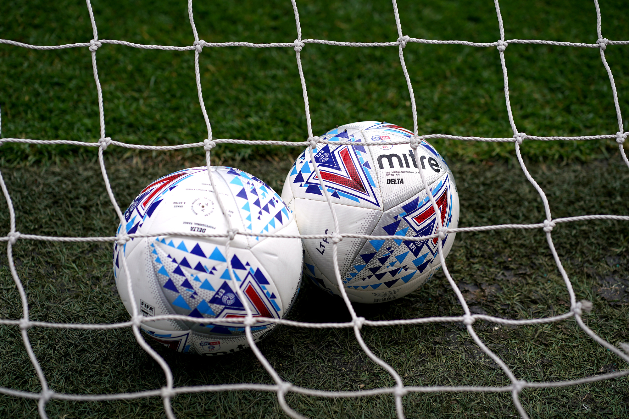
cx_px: 314
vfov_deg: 16.1
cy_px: 210
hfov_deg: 23.9
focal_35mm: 85
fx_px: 1485
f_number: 3.2
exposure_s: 1/800
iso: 100
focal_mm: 85
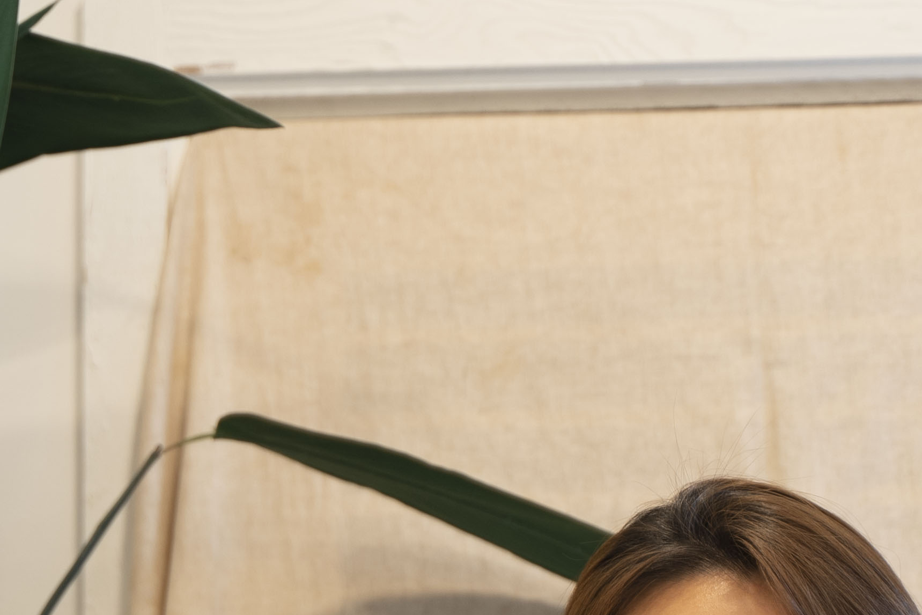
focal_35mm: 185
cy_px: 831
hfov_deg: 11.1
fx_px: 4738
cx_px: 343
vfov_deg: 7.3
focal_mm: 53
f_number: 2.8
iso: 160
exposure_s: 1/60
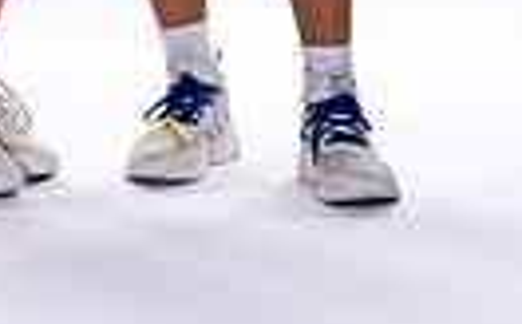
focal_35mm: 355
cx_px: 253
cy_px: -557
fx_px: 5042
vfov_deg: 3.6
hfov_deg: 5.9
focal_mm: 102
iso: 400
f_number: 5.6
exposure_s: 1/250
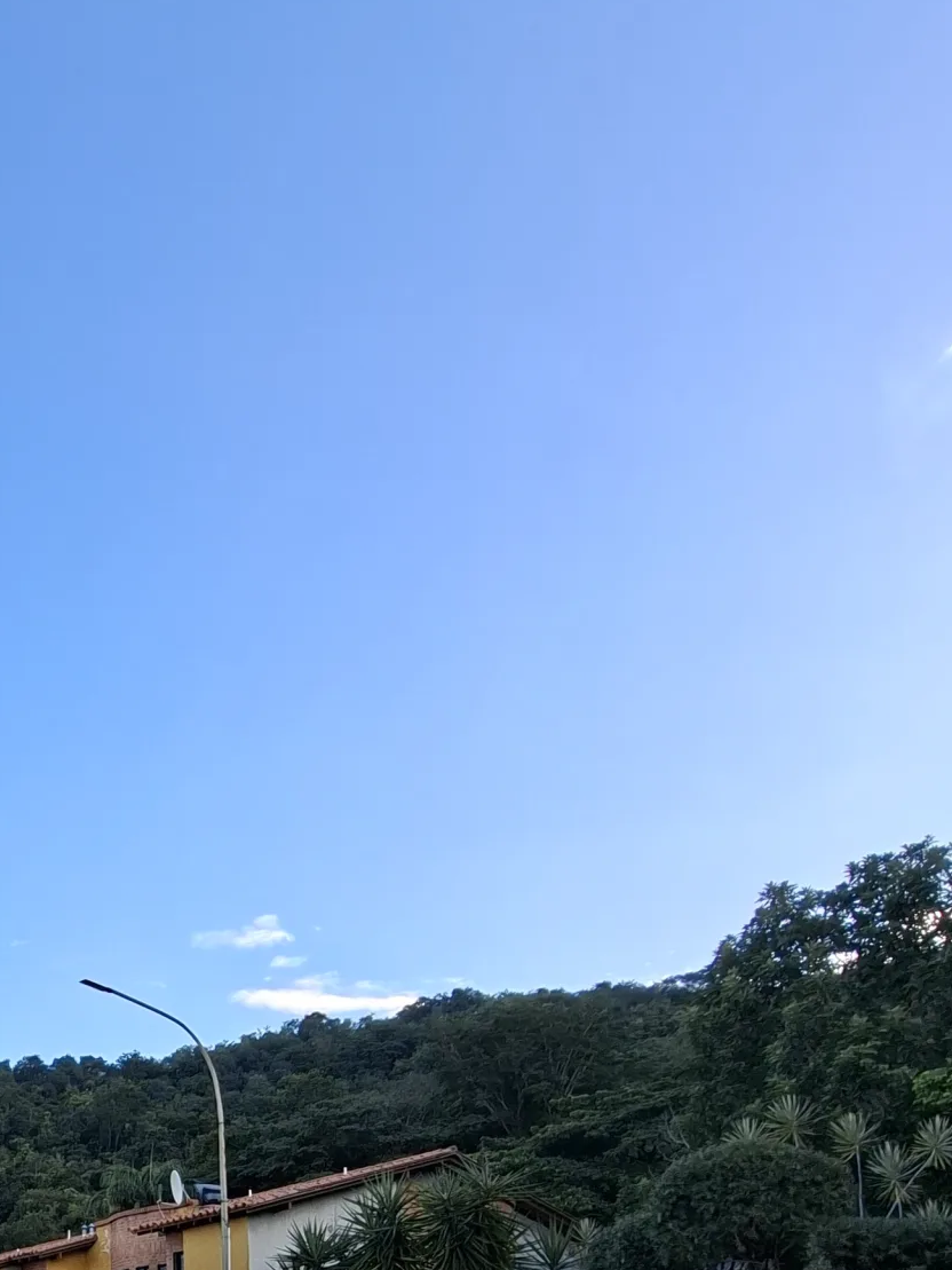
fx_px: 1100
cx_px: -7
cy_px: 1176
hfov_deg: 40.7
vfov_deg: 51.8
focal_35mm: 30
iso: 40
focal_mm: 1.74
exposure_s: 1/466
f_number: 2.2
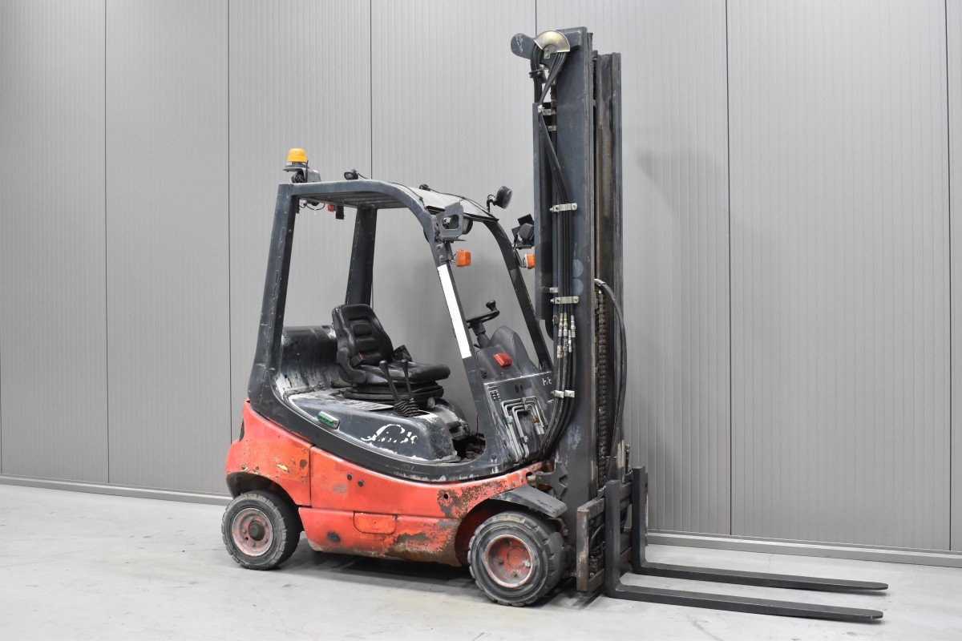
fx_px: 1002
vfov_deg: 35.5
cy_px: 320
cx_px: 481
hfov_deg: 51.3
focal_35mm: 38
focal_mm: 25
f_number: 5.6
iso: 1600
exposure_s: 1/25
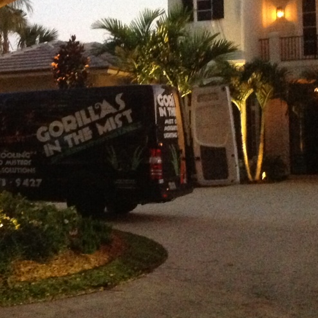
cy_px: 108
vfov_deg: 21.3
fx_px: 842
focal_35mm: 81
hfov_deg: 20.1
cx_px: -57
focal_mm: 4.28
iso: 800
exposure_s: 1/15
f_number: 2.4
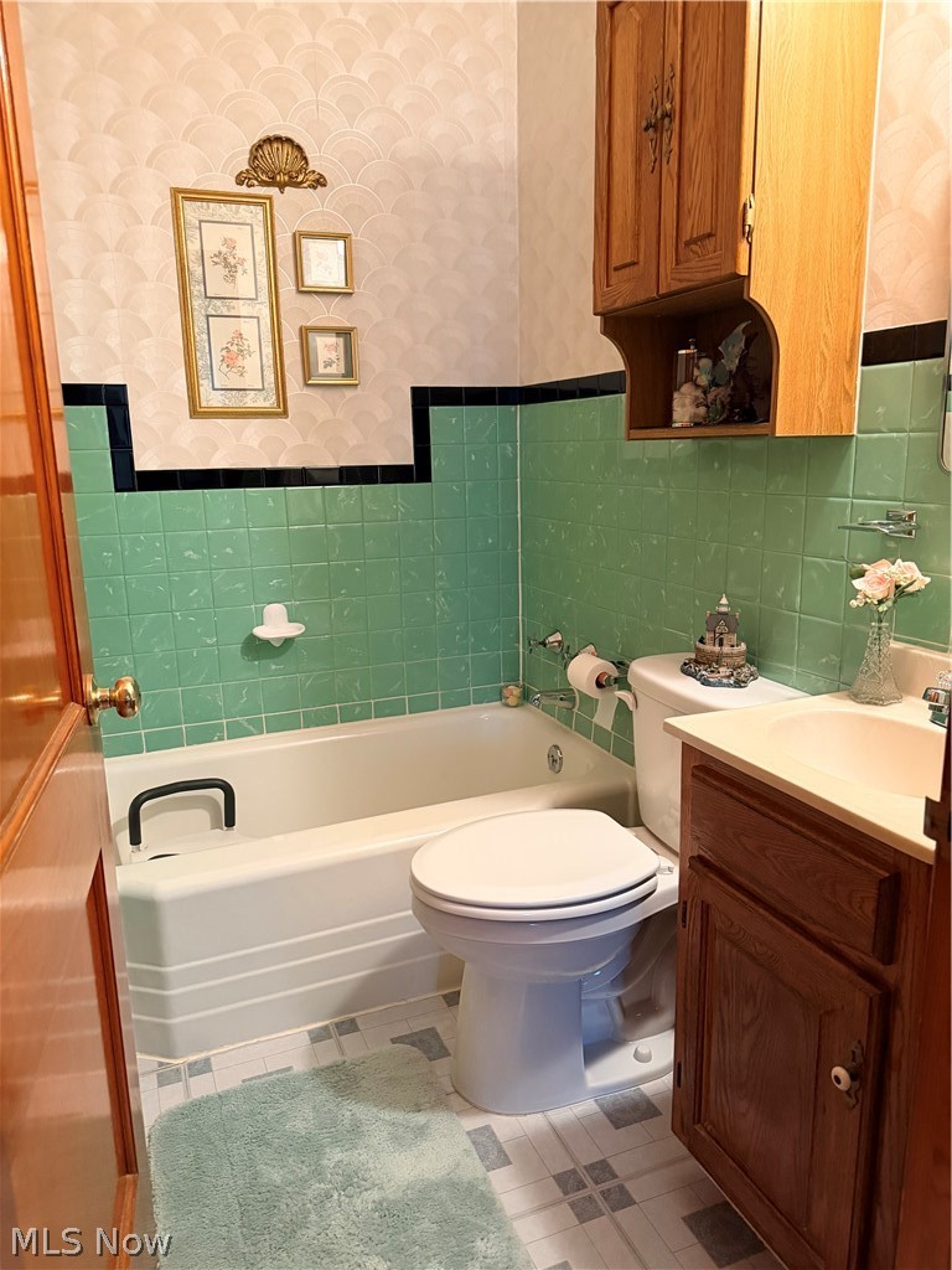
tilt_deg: -13.3
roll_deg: +1.0
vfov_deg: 71.6
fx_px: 880
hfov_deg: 56.8
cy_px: 635
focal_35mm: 24
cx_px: 476
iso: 800
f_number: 1.78
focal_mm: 6.76
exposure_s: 1/60
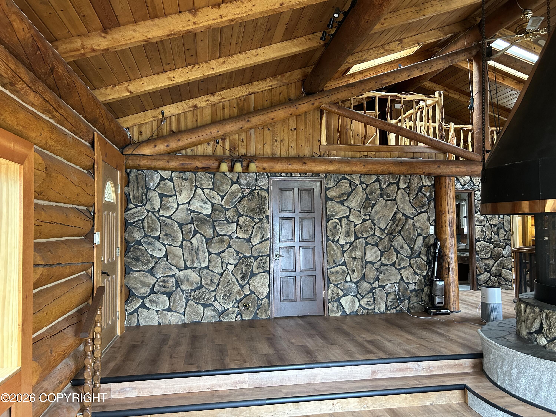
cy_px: 208
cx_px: 278
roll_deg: +0.1
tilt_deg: +3.7
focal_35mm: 26
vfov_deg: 53.1
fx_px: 418
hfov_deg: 67.3
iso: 400
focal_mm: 5.7
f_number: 1.5
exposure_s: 1/60
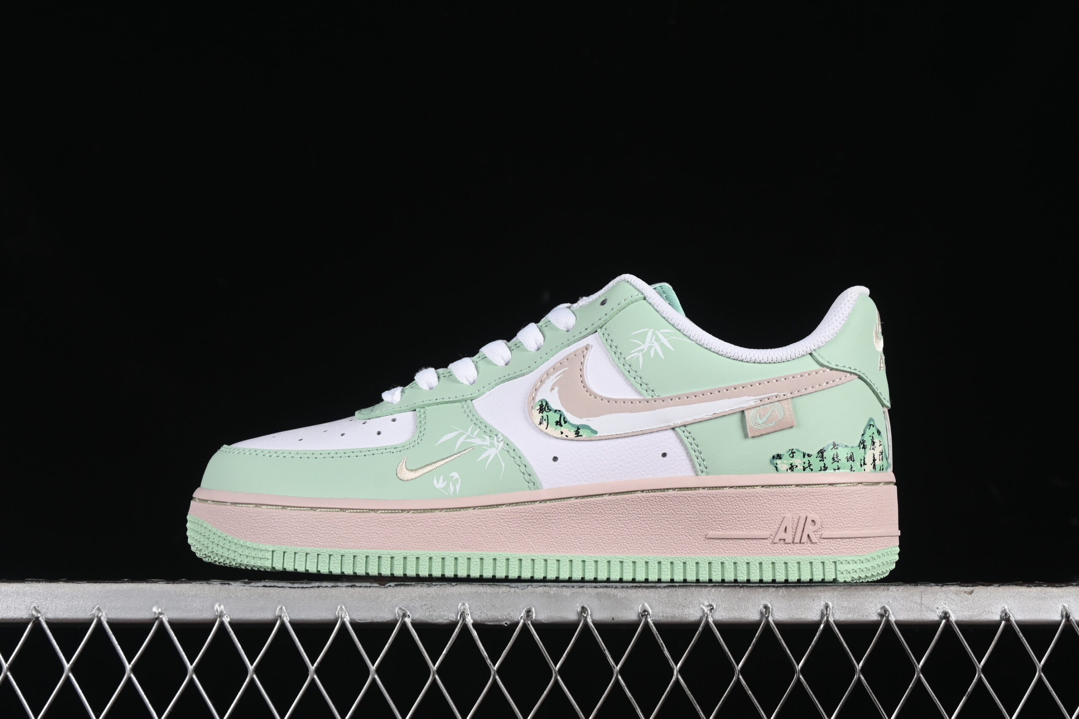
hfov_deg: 27.0
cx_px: 540
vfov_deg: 18.2
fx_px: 2248
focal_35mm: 75
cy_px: 360
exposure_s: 1/80
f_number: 8
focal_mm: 50
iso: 160
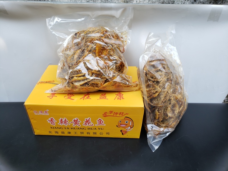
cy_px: 86
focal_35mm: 26
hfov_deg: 67.3
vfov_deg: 53.1
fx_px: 171
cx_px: 114
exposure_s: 1/291
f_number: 2.4
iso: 50
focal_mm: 4.3
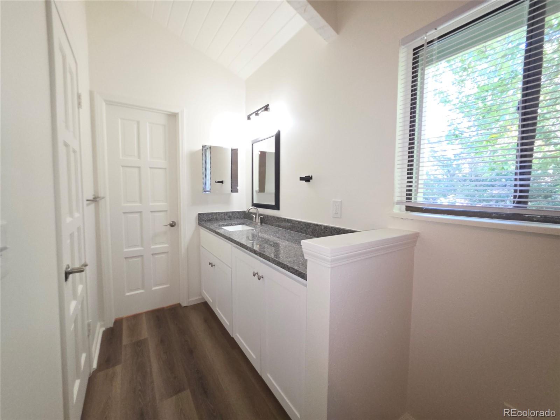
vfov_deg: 89.9
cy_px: 210
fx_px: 210
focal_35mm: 13
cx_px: 280
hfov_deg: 106.2
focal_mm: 2.2
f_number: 1.9
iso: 160
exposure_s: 1/60
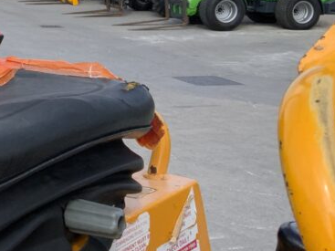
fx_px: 784
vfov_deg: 17.9
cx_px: -91
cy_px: 25
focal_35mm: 81
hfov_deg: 21.9
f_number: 1.8
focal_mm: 3
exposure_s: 1/1195
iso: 16
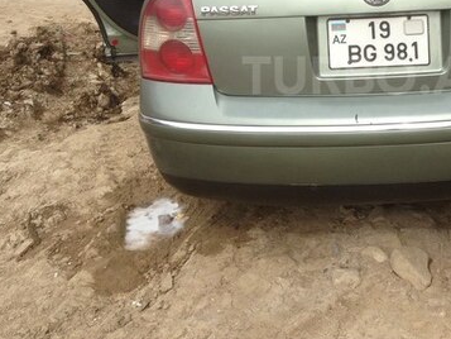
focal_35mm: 61
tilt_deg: -15.6
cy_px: 75
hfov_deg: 30.8
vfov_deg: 23.7
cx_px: 371
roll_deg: +0.1
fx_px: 795
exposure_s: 1/861
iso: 50
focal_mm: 4.12
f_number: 2.4
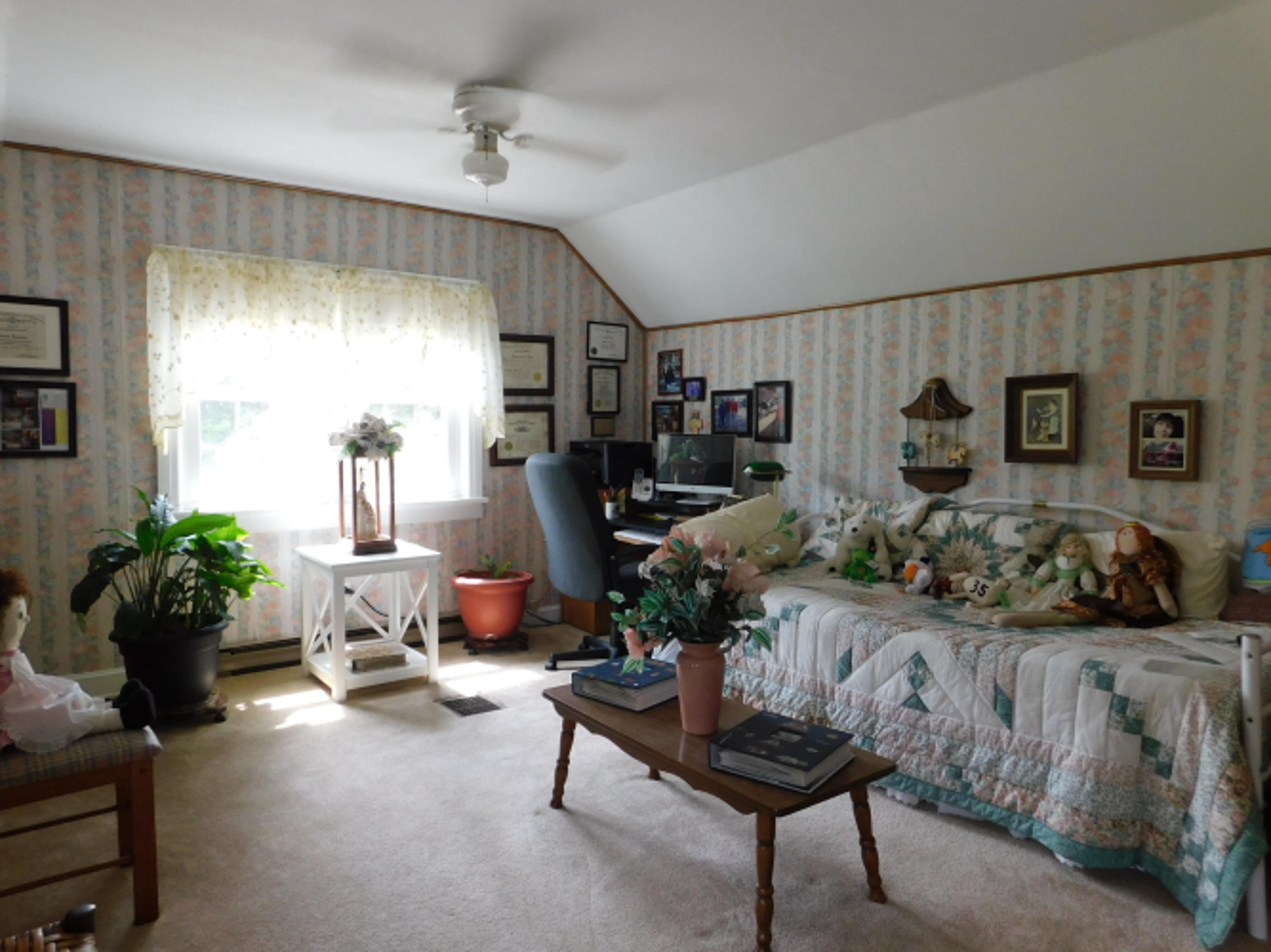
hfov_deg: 73.9
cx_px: 636
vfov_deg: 58.9
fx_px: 844
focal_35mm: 23
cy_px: 476
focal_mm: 4
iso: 160
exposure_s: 1/30
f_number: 3
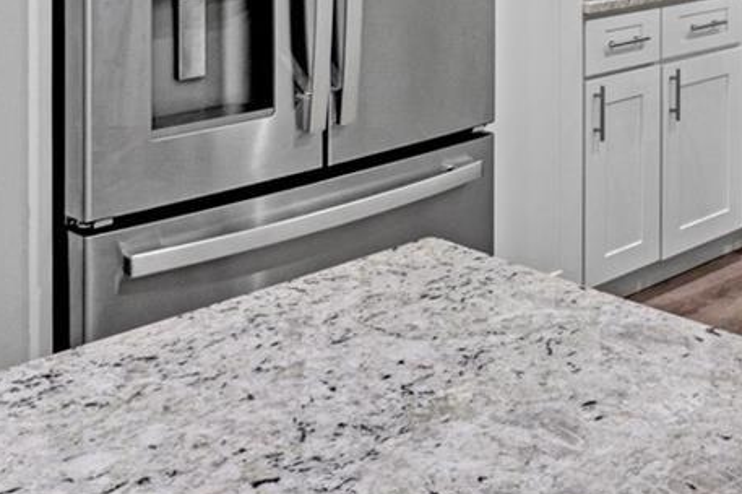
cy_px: -154
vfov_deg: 21.2
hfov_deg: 30.4
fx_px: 1189
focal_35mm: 58
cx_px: 849
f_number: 16
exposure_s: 1/3.33
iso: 320
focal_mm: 11
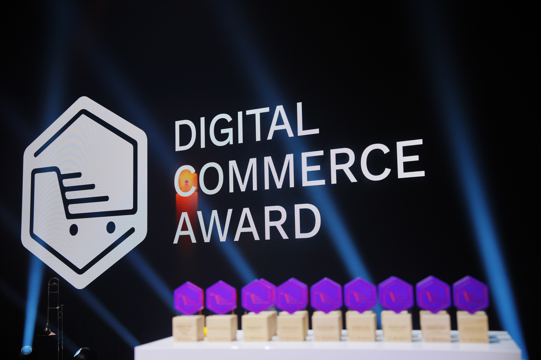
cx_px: 270
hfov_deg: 40.3
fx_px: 736
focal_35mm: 49
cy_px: 180
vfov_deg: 27.5
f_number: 2.8
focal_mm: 49
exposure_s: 1/200
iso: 125
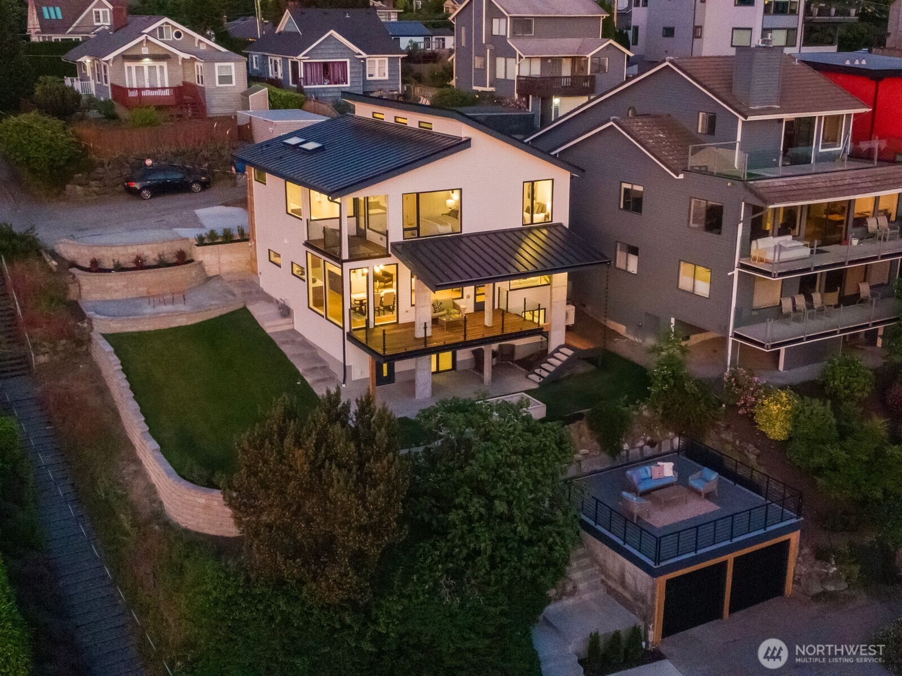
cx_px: 451
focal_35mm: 41
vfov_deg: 35.1
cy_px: 338
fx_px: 1068
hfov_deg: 45.8
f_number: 3.5
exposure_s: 1/80
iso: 3200
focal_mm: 7.07
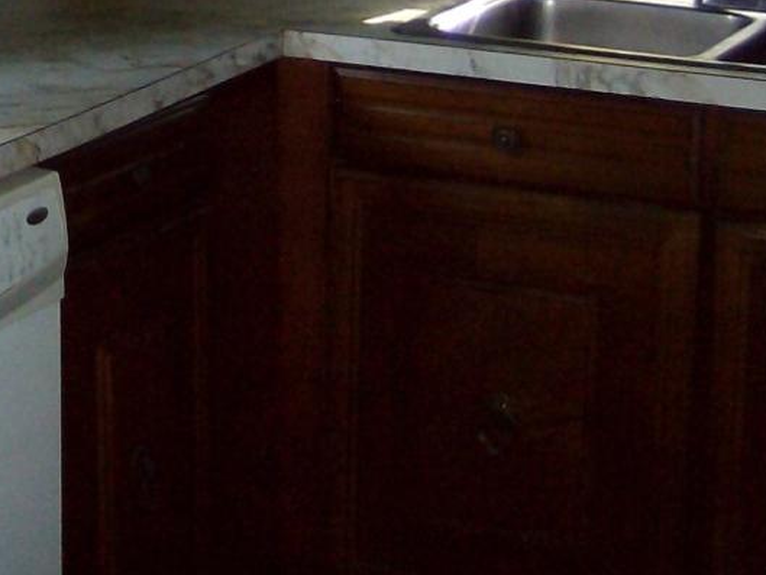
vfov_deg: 14.6
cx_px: -35
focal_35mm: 98
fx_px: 2169
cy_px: -125
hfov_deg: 19.3
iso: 200
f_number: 2.8
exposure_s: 1/60
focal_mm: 6
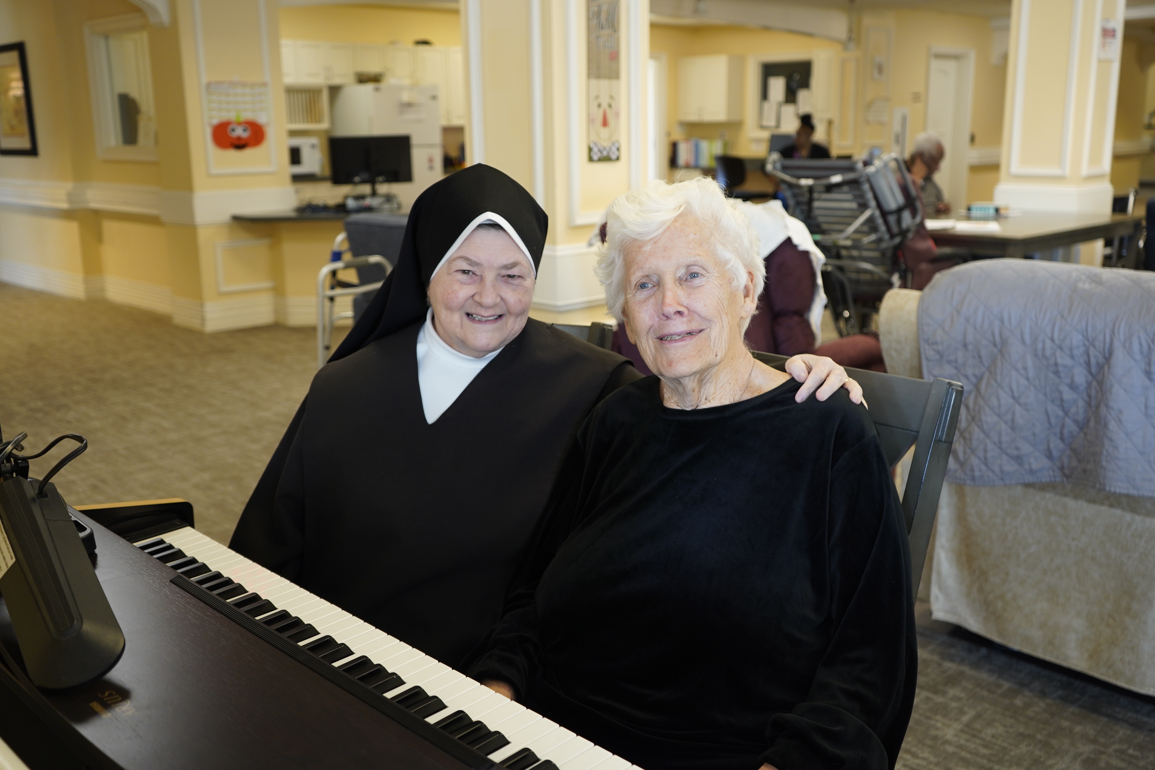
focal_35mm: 34
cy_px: 385
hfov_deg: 55.8
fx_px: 1091
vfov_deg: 38.9
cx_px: 578
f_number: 4
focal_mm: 34
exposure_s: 1/40
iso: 800
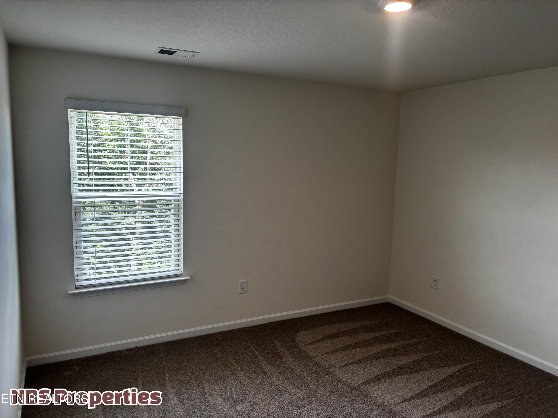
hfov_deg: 67.3
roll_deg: -1.0
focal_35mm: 26
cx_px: 279
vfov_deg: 53.1
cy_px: 209
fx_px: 419
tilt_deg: -6.7
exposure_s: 1/120
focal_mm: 5.96
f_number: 1.6
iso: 80
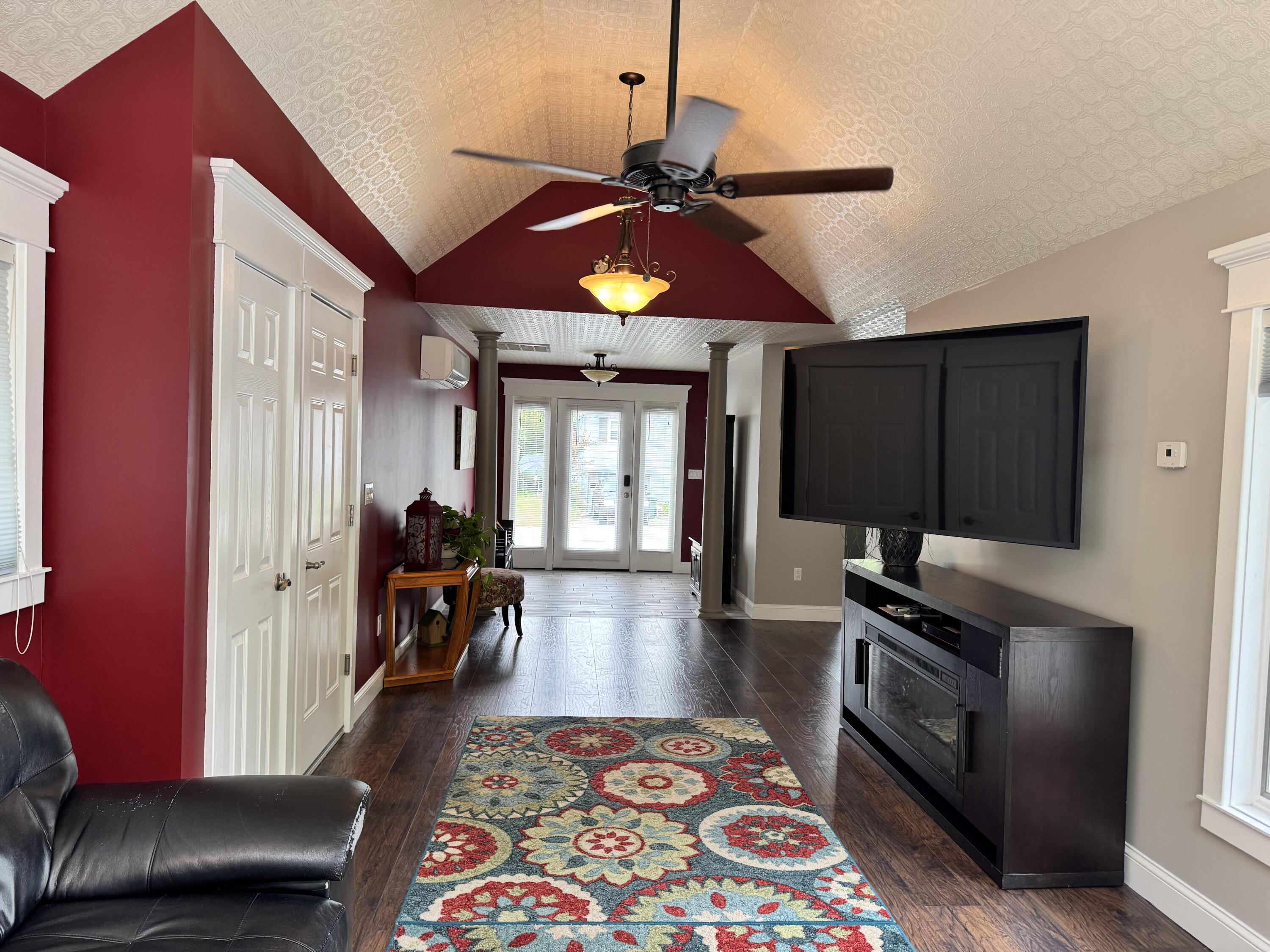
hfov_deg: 71.6
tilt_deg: -3.2
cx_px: 635
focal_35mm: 24
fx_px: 881
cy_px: 476
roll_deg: -2.9
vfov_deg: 56.8
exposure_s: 1/120
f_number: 1.78
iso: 160
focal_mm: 6.76
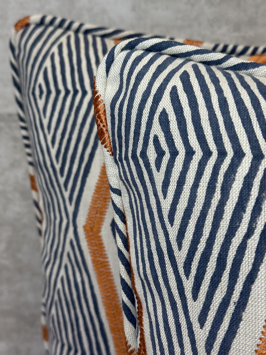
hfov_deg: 30.3
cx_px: 133
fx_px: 492
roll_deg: +1.0
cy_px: 178
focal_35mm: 48
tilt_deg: -17.7
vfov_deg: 39.7
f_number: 1.78
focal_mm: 6.86
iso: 80
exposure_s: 1/251
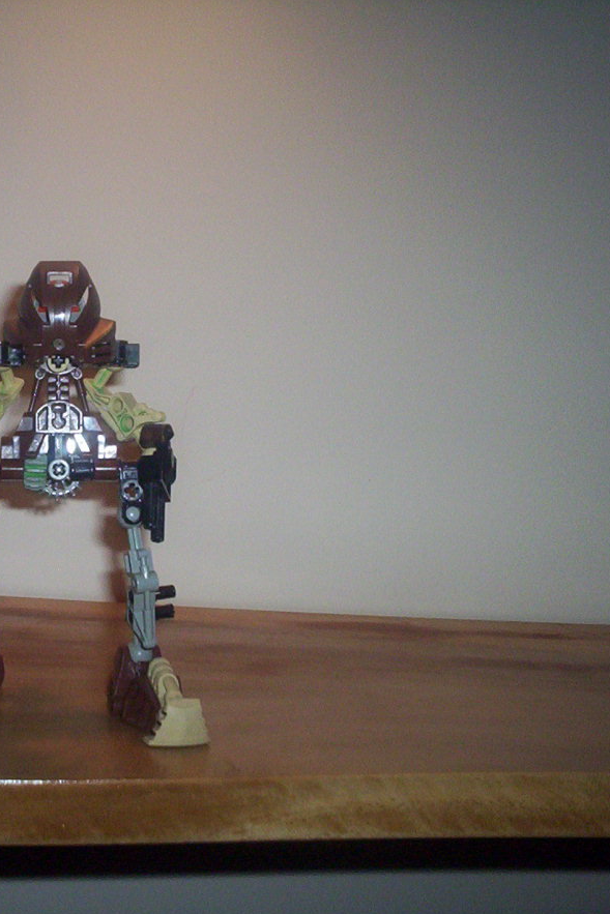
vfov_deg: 37.5
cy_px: 459
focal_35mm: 53
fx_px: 1346
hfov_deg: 24.7
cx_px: 54
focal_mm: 4.99
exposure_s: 1/60
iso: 140
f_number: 4.5
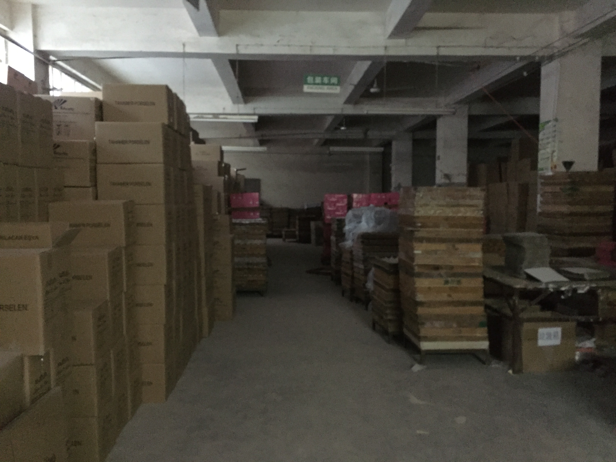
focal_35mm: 29
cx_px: 308
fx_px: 516
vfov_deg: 48.2
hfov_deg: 61.7
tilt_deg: -3.2
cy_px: 231
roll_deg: -0.7
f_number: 2.2
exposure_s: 1/17
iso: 1000
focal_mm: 4.15
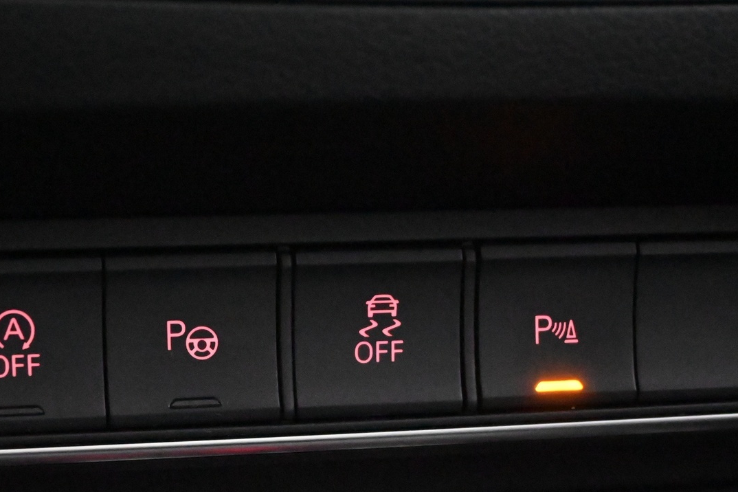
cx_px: 264
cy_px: 359
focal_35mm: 86
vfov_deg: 15.8
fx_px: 1763
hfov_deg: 23.6
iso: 20000
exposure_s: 1/60
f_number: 5.6
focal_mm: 38
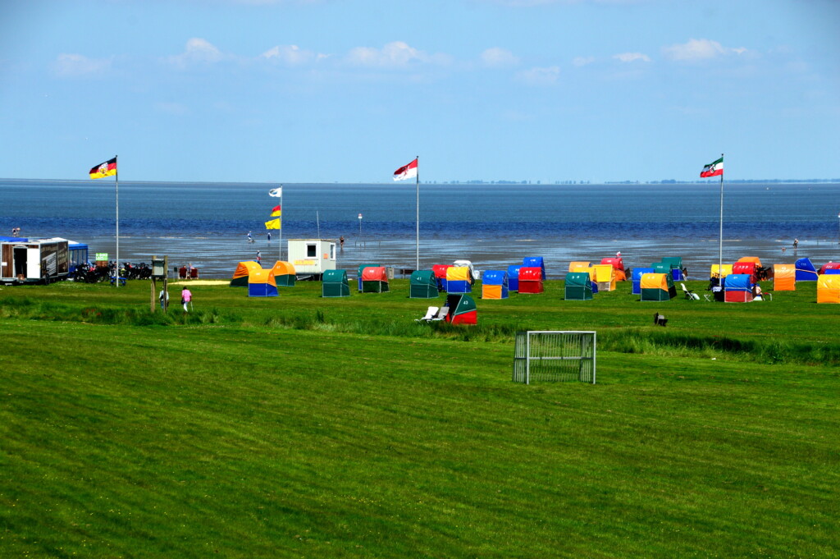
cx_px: 420
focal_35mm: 165
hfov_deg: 12.5
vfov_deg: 8.3
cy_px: 280
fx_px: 3847
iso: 100
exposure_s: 1/320
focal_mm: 110
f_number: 11
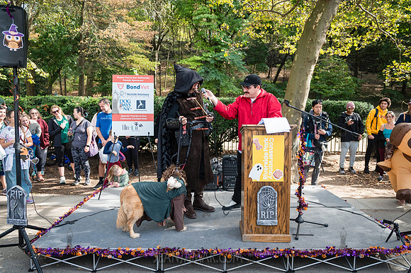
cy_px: 136
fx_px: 305
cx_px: 206
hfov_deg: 67.9
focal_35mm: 27
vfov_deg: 48.3
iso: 1000
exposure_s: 1/800
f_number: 4
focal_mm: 26
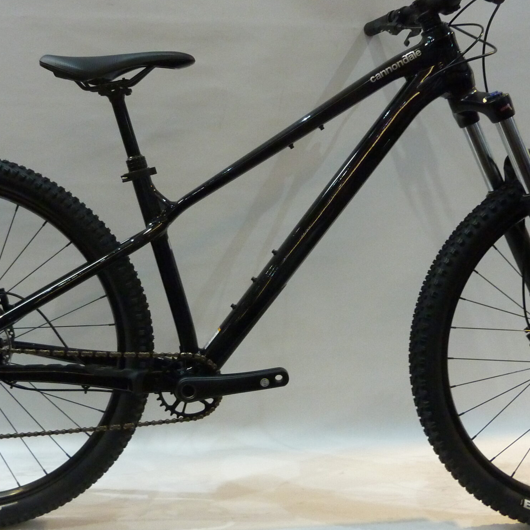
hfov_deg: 43.9
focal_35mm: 38
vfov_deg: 43.8
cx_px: 268
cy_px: 252
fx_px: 658
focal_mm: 4.1
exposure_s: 1/25
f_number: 3.3
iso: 400
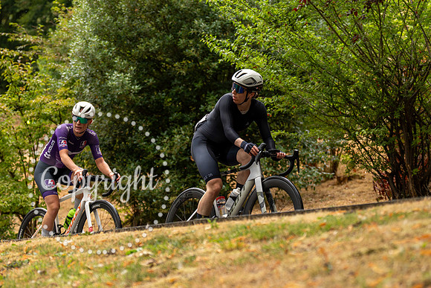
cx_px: 230
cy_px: 172
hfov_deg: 18.1
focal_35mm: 113
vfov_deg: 12.1
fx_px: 1356
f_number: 2.8
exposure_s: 1/1000
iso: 400
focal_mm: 70
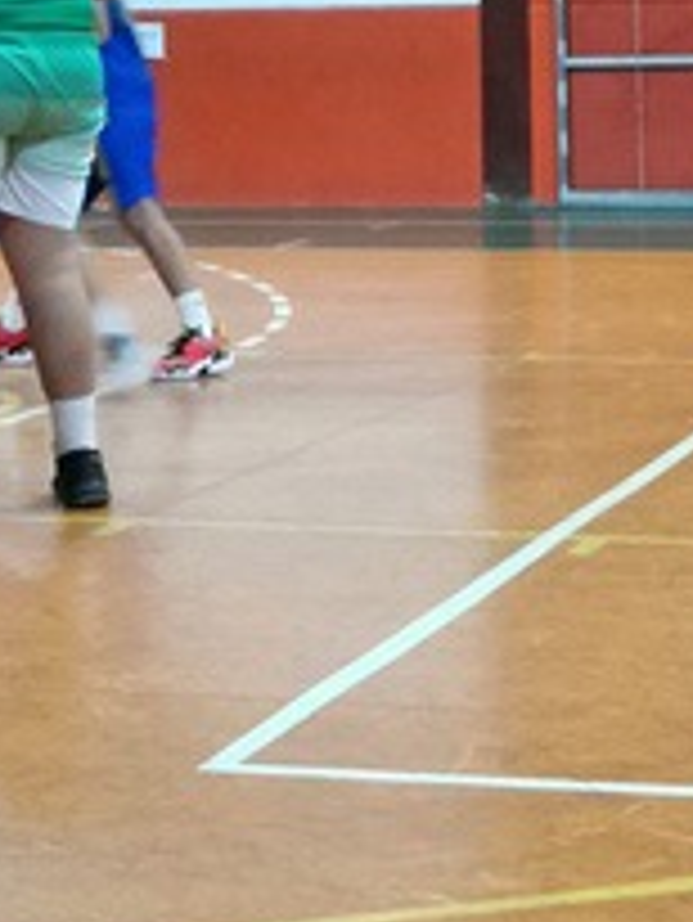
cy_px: -9
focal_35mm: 139
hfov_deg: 10.7
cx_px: 248
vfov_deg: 14.0
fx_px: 3706
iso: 500
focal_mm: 4.75
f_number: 1.8
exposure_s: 1/33.3
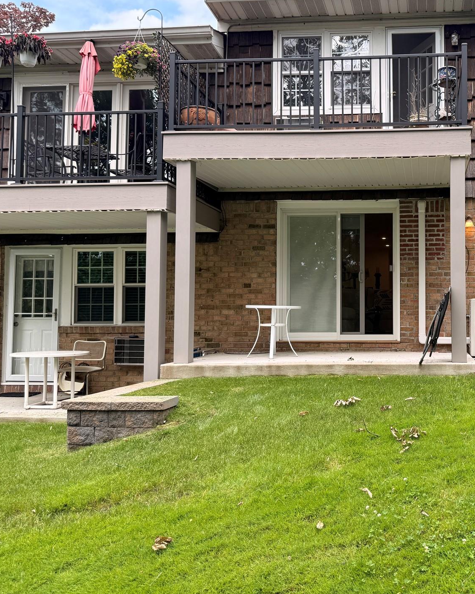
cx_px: 392
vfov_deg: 52.8
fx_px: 597
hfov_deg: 41.2
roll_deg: -0.6
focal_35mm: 34
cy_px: 281
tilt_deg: +3.9
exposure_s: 1/757
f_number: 1.78
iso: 100
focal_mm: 6.76
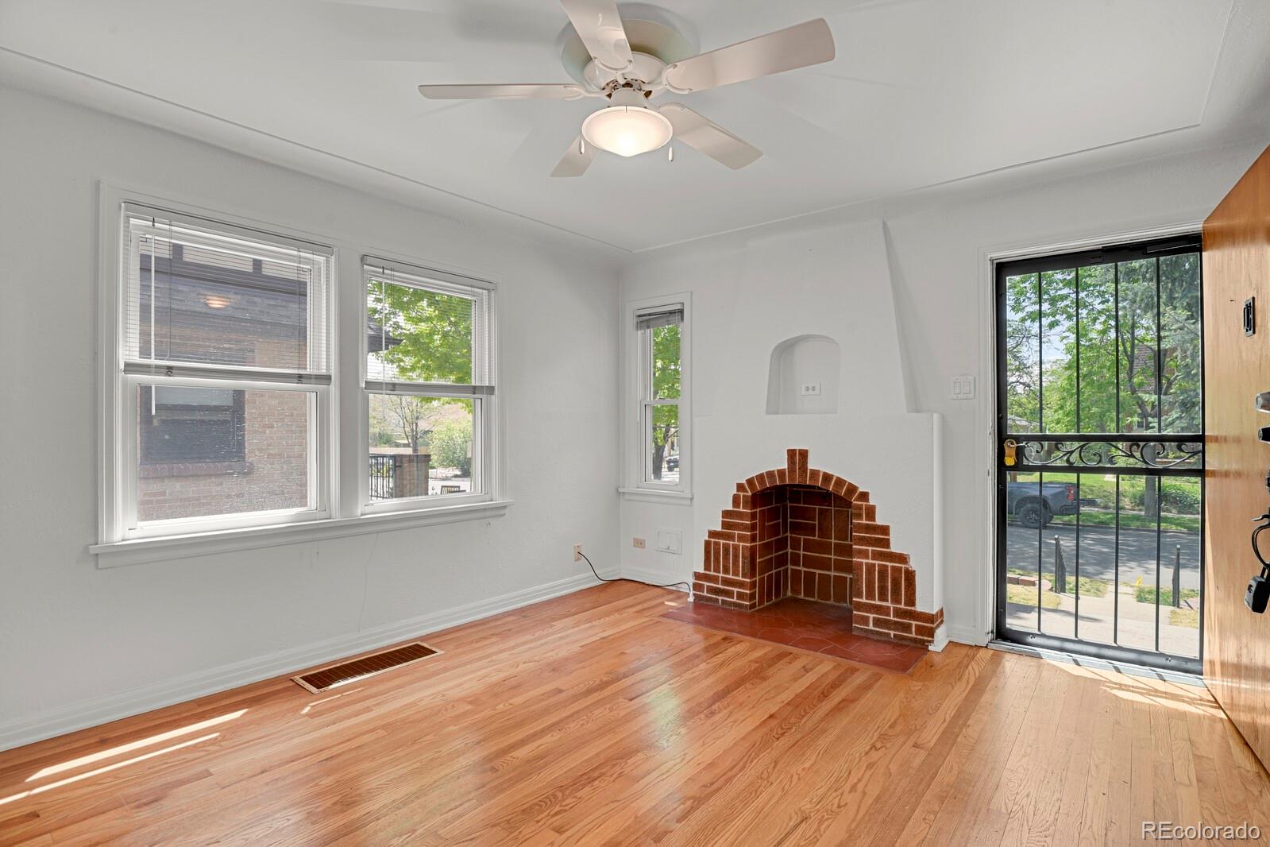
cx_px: 635
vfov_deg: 70.4
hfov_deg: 93.3
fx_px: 600
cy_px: 424
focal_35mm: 17
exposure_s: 1
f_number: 8
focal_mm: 17
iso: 250
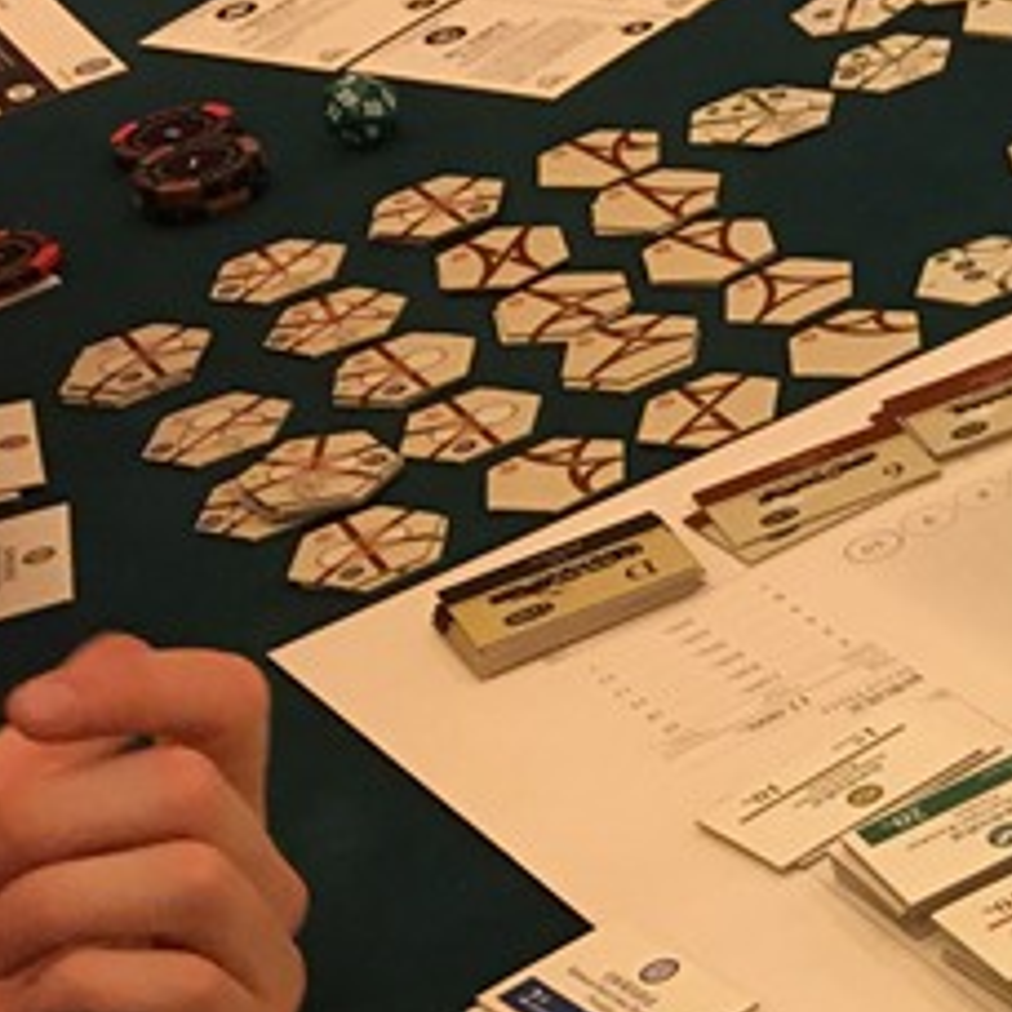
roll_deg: +5.4
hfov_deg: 12.6
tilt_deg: -39.9
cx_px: 2241
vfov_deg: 14.9
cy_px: 1039
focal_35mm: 115
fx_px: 3804
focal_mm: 4.15
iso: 125
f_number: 2.2
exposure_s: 1/33
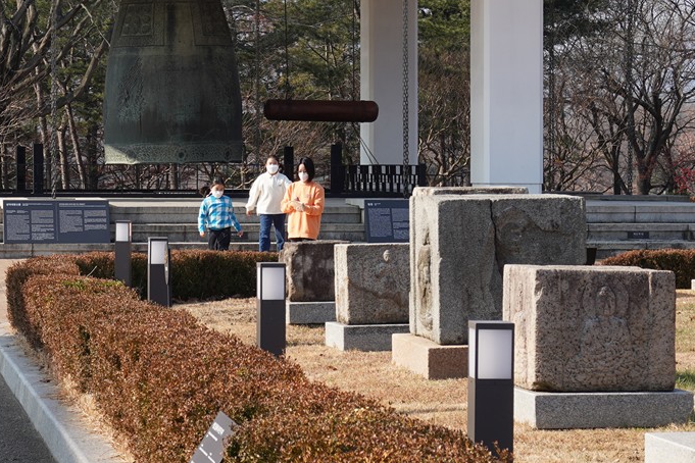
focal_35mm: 141
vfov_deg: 9.7
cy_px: 141
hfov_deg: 14.5
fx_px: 2722
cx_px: 159
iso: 100
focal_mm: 48
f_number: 10
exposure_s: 1/100
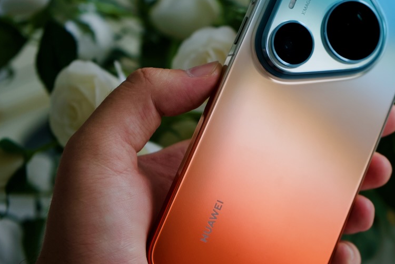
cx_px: 333
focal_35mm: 87
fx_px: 955
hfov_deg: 22.9
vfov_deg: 15.7
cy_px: 114
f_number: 4.5
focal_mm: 51
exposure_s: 1/160
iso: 320
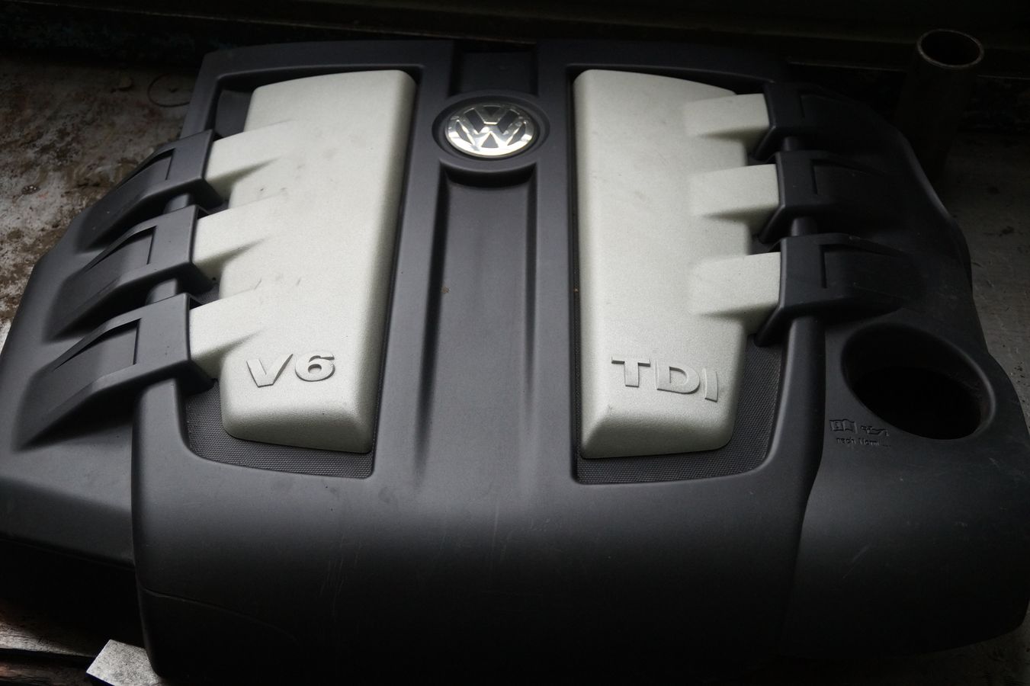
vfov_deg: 31.9
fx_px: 1201
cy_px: 343
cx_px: 515
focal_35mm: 42
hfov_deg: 46.4
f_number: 4
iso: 1000
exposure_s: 1/160
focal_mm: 28
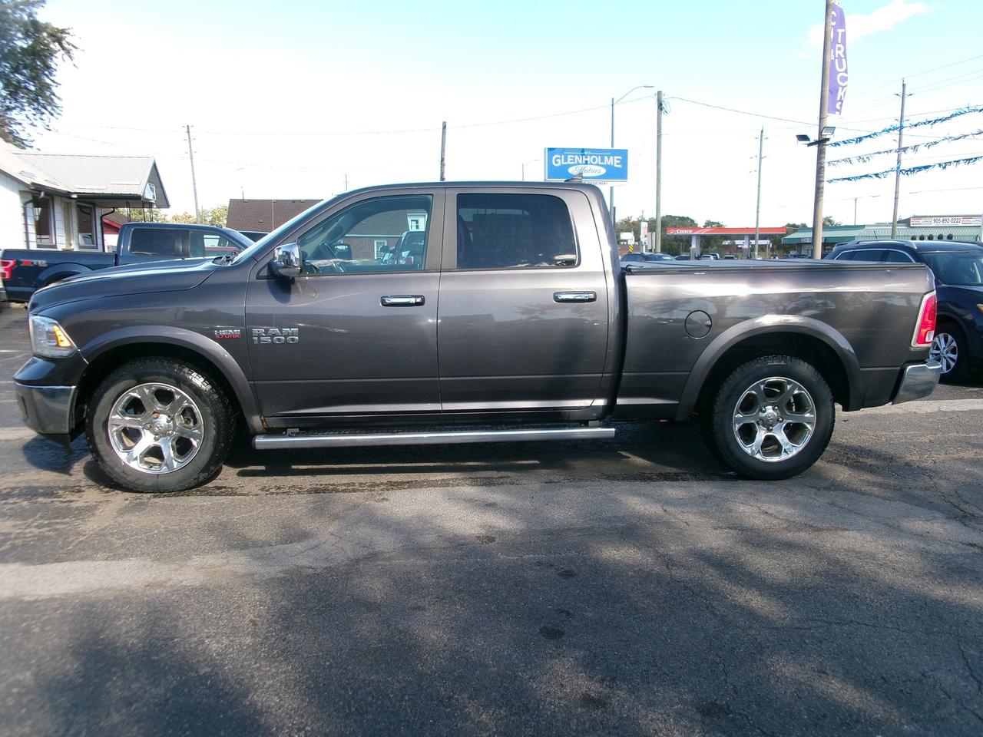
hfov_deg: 63.4
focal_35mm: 28
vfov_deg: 49.7
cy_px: 368
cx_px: 492
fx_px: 795
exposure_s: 1/240
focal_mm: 5.1
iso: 100
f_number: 3.9
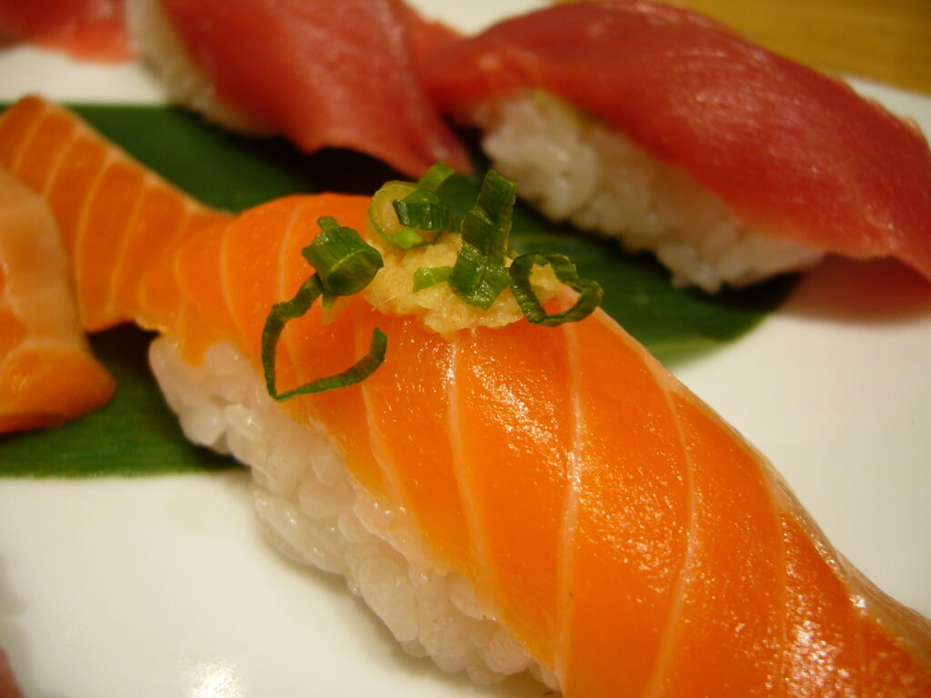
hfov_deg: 52.6
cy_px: 349
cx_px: 466
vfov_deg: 40.7
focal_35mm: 35
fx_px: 941
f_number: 2.8
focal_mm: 5.8
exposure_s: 1/40
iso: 100
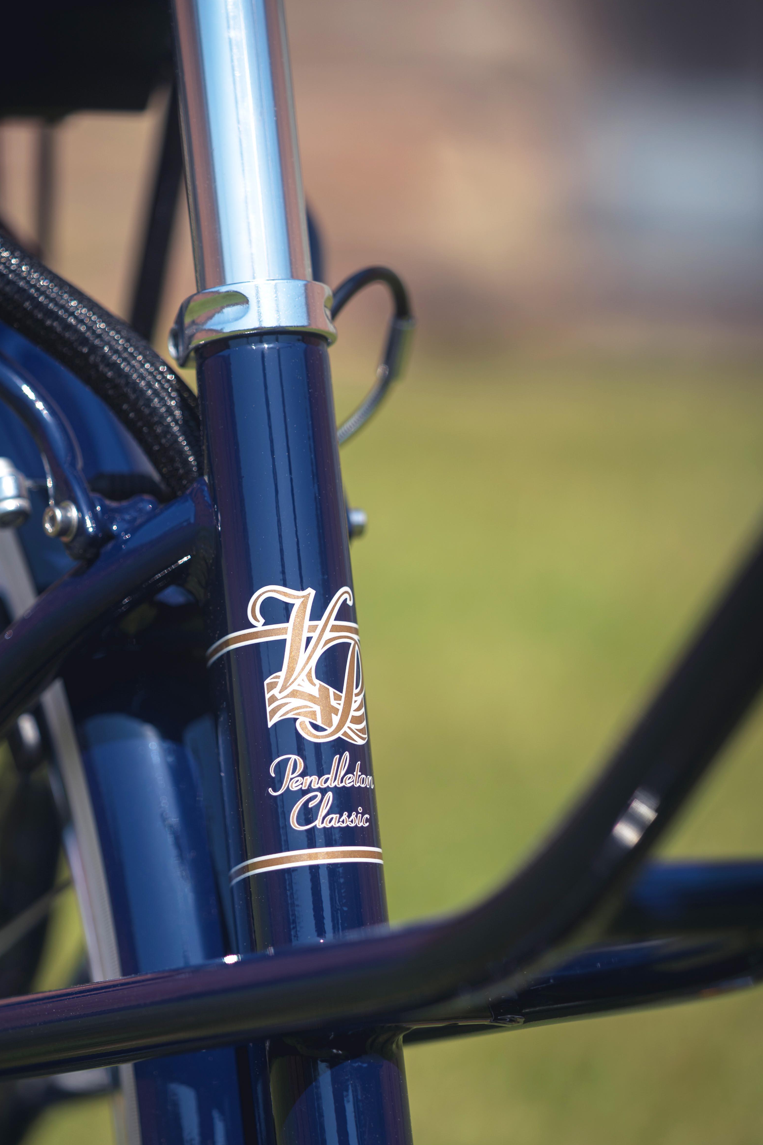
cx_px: 326
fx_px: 4642
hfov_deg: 9.4
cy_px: 673
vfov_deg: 14.1
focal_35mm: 146
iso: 100
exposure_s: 1/1600
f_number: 2.8
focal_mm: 114
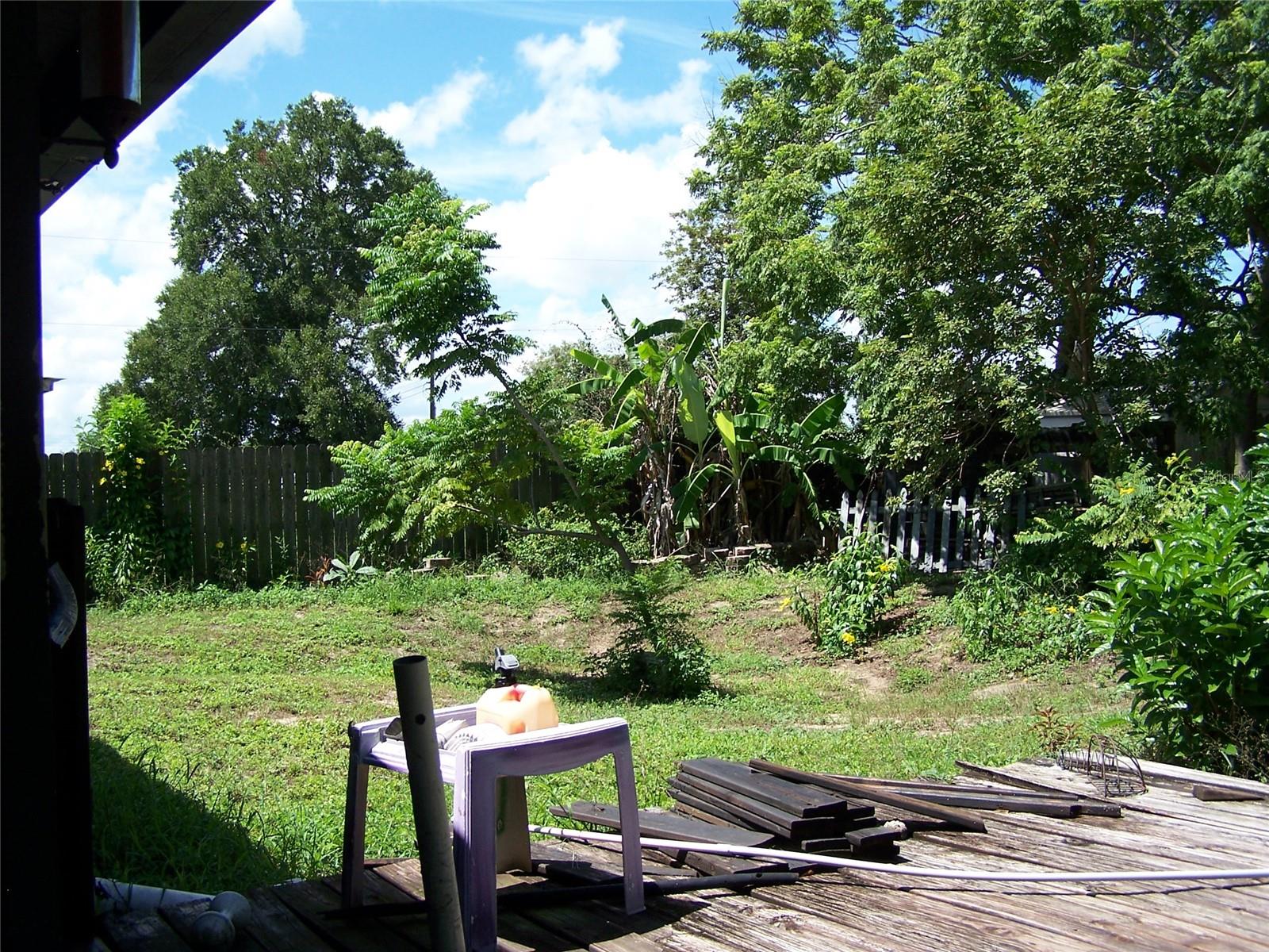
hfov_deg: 49.0
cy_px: 476
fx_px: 1393
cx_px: 634
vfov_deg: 37.7
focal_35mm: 38
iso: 80
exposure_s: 1/800
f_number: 2.8
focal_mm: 6.3
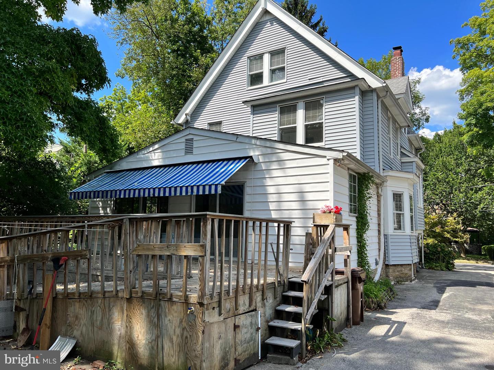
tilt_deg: +6.4
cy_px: 185
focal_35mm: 26
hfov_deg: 67.3
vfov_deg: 53.1
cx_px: 247
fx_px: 371
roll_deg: -1.1
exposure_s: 1/2299
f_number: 1.5
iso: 50
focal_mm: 5.7
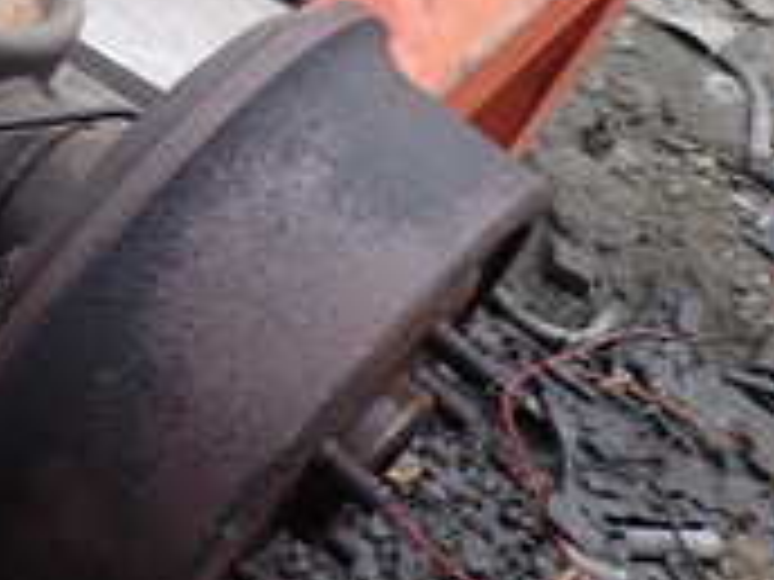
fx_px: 1945
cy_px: -283
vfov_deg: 15.7
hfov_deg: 18.5
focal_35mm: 87
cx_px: -544
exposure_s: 1/125
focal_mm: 4.5
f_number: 2.8
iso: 100
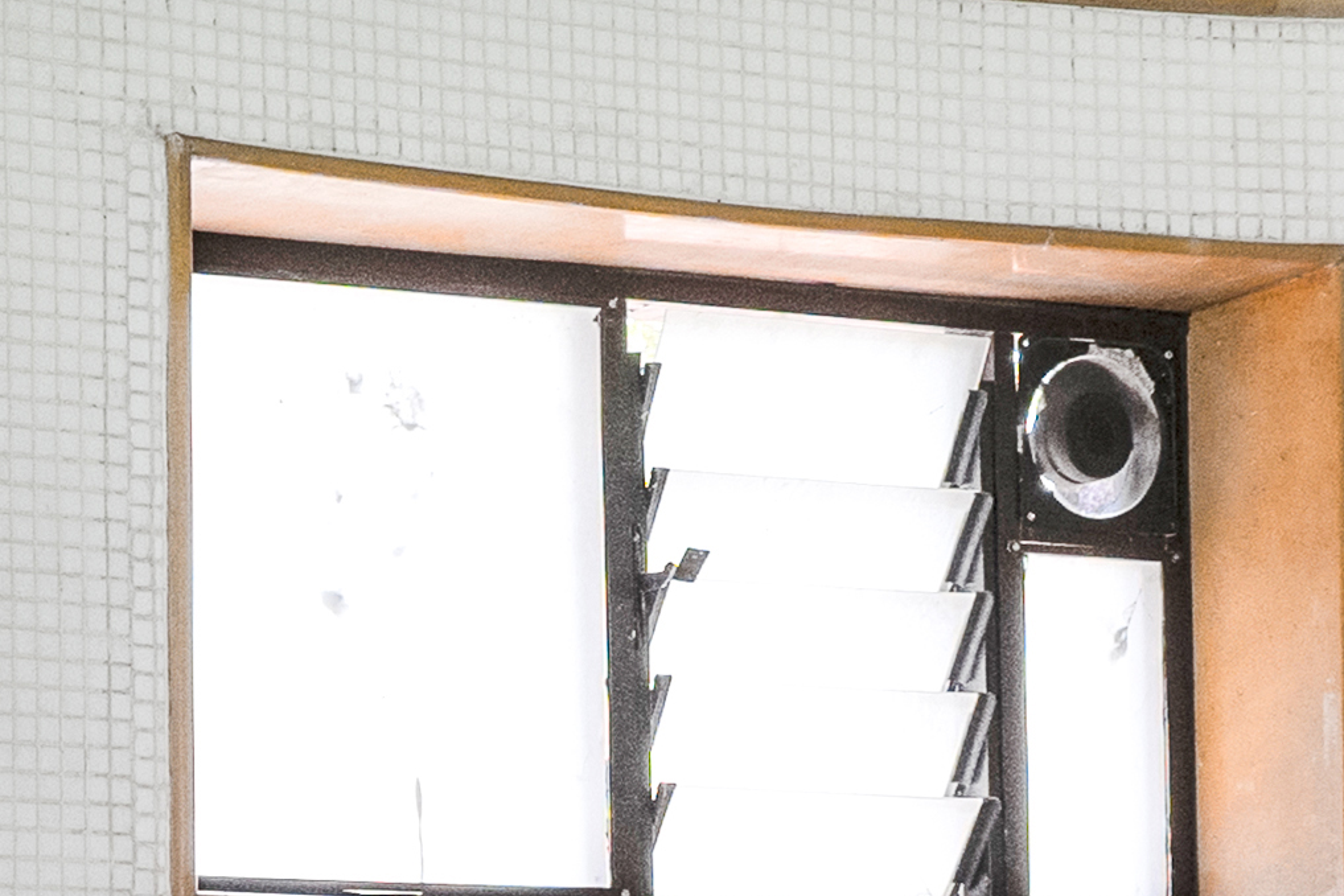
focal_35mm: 118
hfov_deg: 16.5
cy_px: 1254
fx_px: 4405
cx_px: -349
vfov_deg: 11.2
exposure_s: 1/40
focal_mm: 20
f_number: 5.6
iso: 800
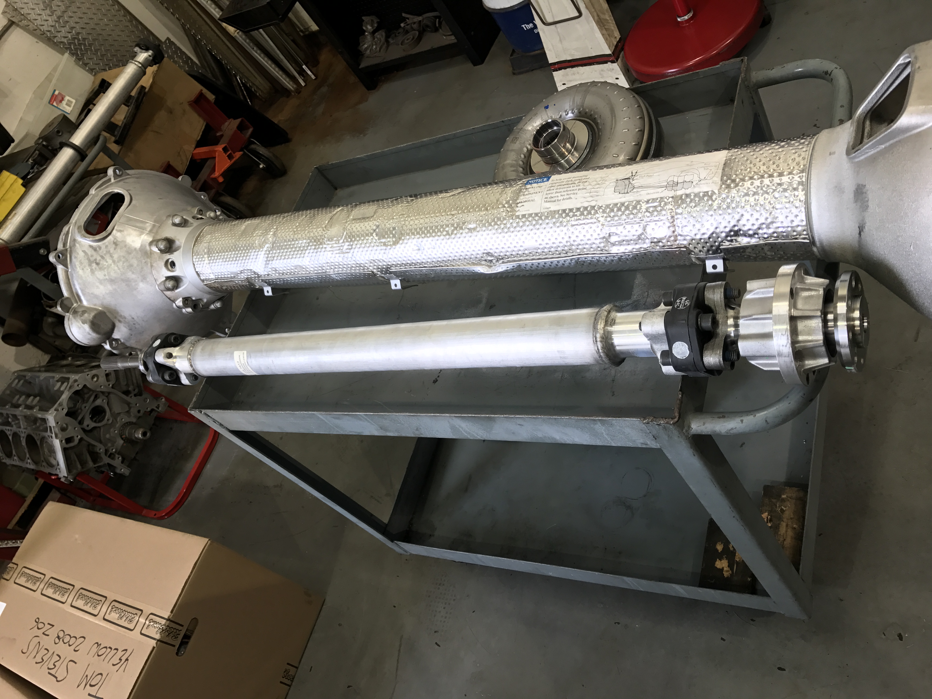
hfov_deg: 63.4
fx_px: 754
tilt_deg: -40.2
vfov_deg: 49.7
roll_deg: +43.2
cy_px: 350
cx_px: 466
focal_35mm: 28
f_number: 1.8
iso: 25
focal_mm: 3.99
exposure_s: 1/40
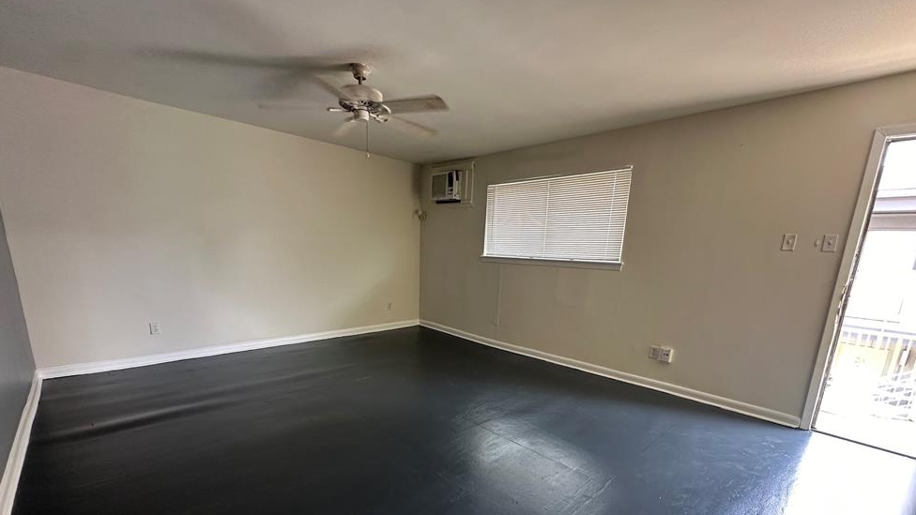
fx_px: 389
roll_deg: -2.4
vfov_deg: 65.5
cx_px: 456
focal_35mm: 16
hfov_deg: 99.4
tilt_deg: -13.7
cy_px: 340
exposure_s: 1/60
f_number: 2.2
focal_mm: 2.22
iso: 200
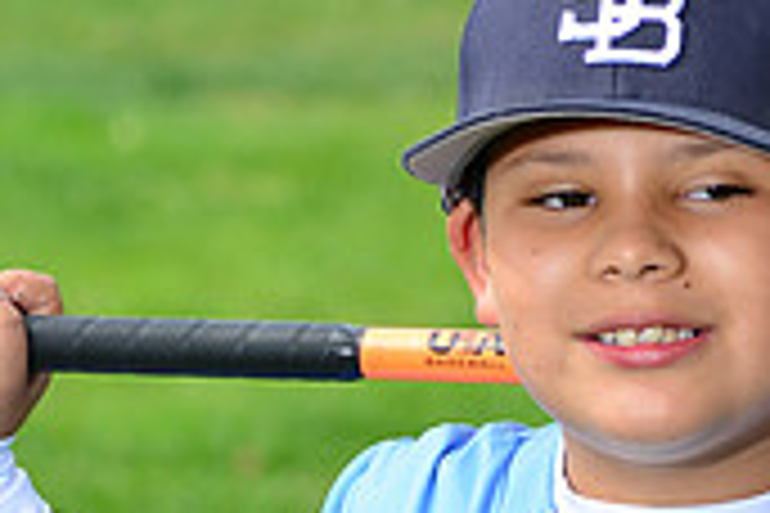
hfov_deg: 4.2
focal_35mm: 492
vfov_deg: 2.8
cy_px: 619
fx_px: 10523
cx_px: 793
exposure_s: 1/200
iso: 200
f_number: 10
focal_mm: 145
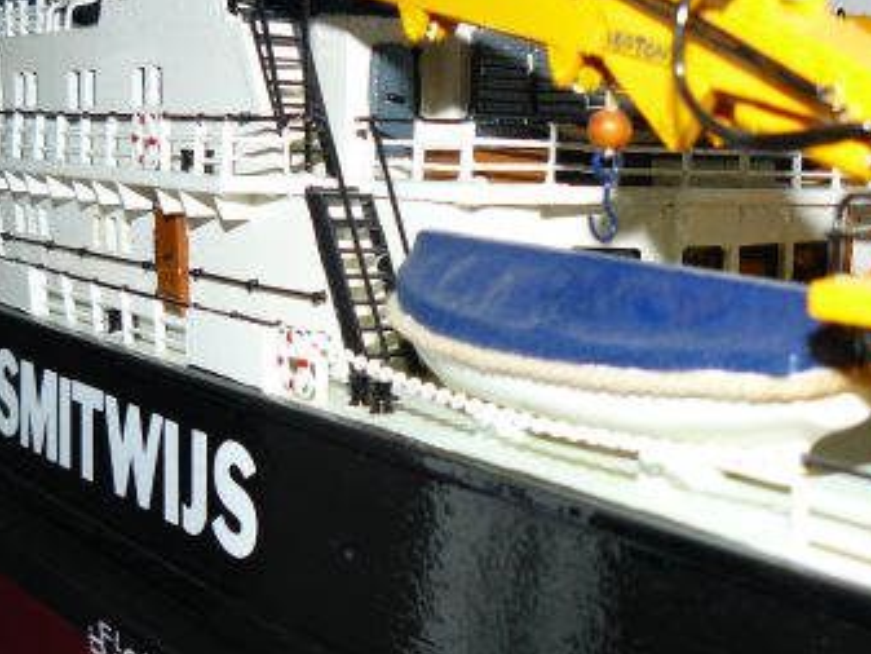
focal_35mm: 57
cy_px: 429
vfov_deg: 25.6
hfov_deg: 33.5
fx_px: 1435
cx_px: 562
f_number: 2.8
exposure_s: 1/20
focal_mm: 6
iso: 100
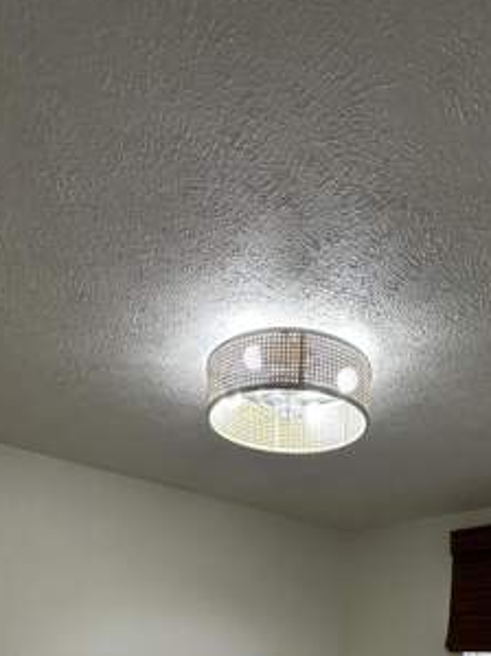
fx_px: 568
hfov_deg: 46.4
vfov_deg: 47.3
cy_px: 687
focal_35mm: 30
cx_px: 302
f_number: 2.2
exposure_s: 1/120
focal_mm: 2.22
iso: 125
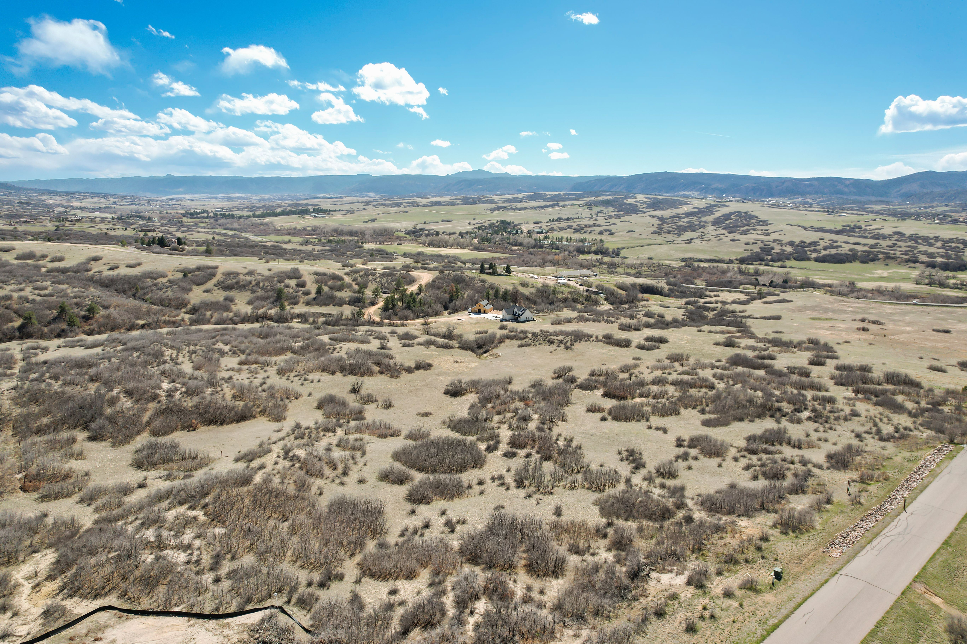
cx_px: 484
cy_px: 322
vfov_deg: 57.2
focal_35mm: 22
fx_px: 591
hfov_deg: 78.6
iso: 100
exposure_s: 1/1600
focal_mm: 8.38
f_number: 2.8
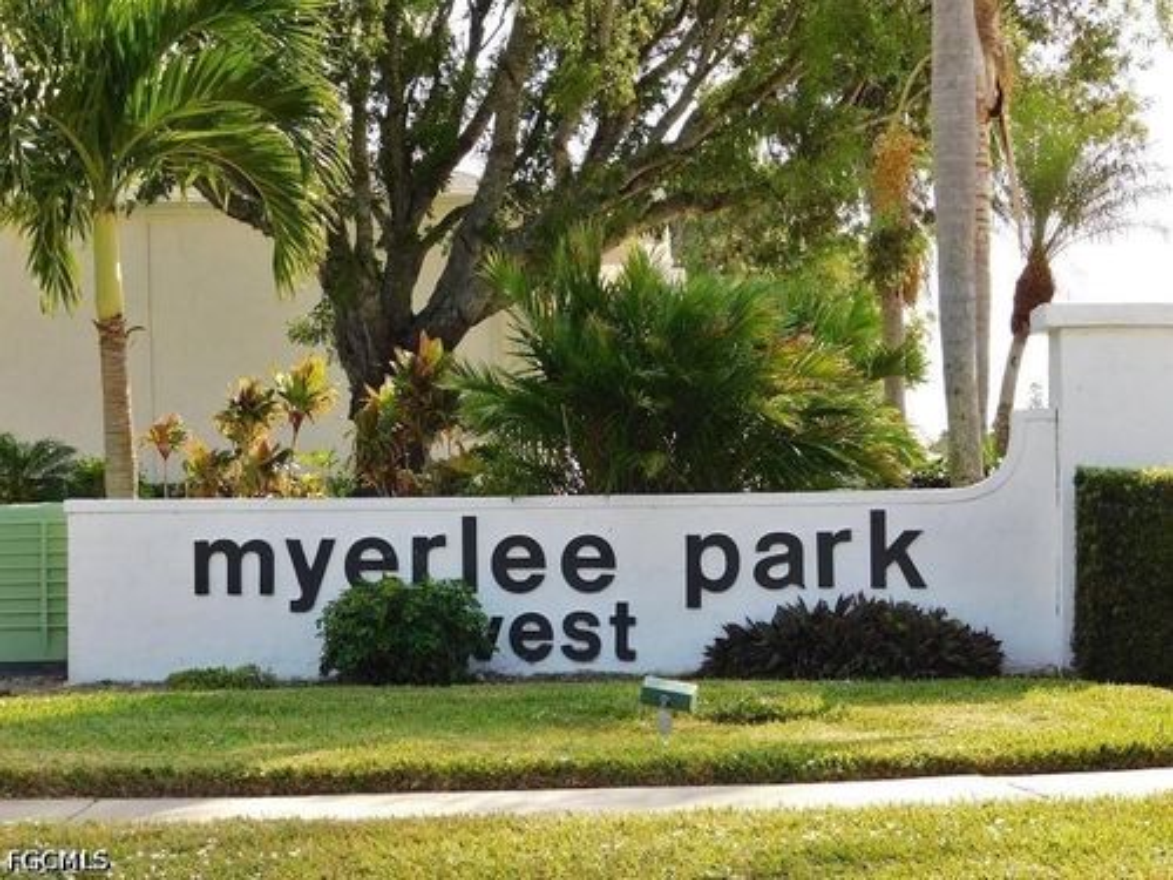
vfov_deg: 18.4
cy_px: 440
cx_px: 586
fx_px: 2711
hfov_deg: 24.4
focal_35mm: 80
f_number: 4.4
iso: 125
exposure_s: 1/320
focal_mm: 14.2
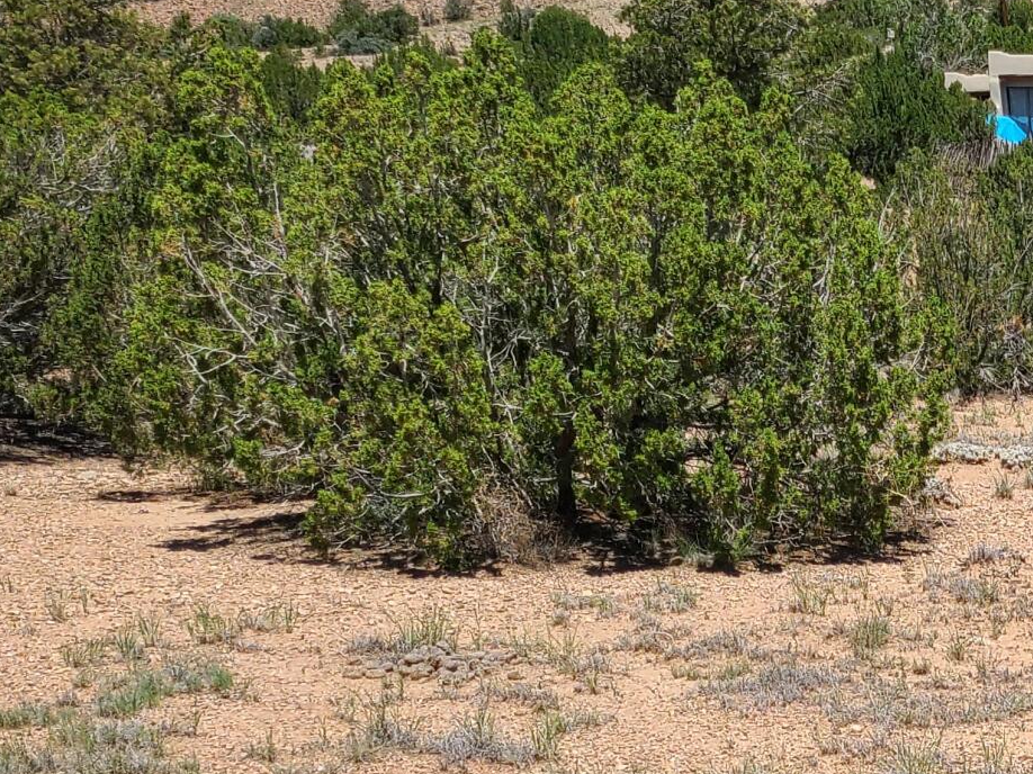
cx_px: 1665
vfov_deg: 17.1
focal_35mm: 85
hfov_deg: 19.3
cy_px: 676
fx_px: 2536
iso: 40
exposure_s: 1/2635
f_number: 1.8
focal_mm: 5.4
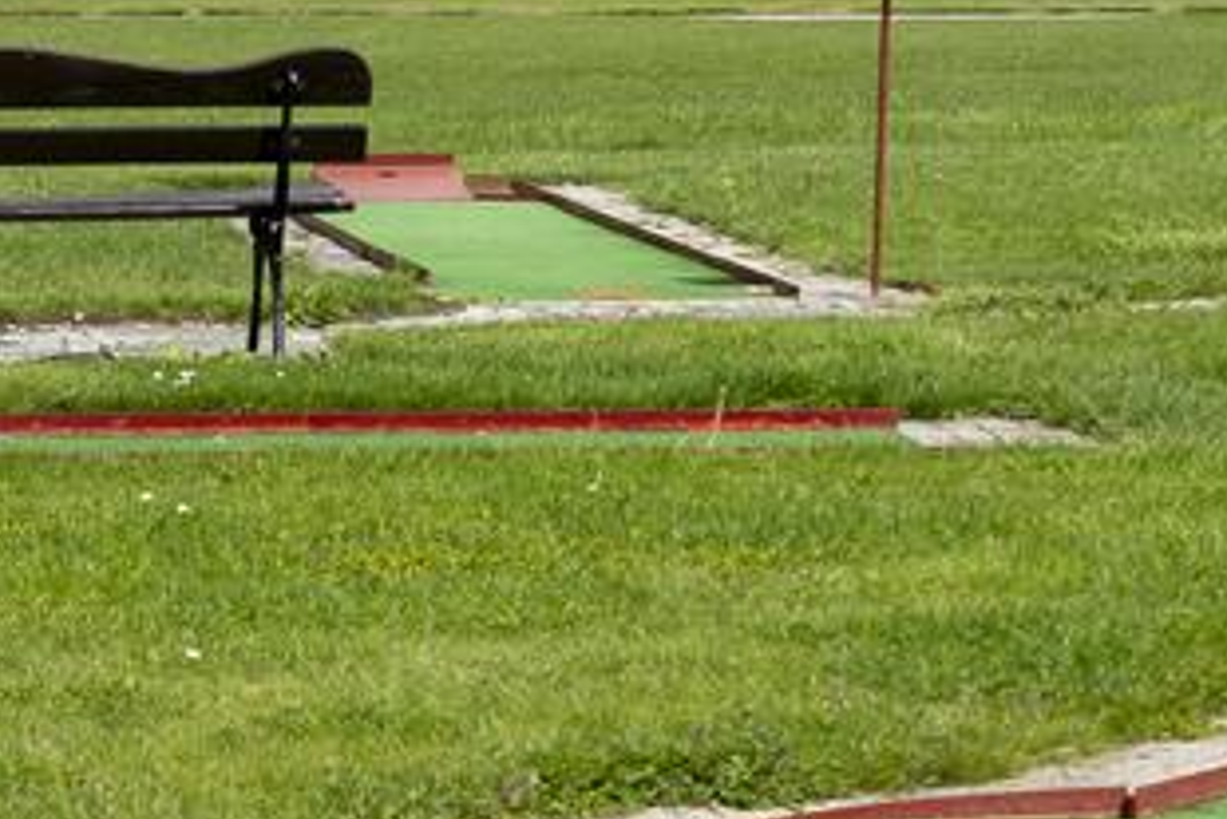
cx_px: -958
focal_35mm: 196
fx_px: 6683
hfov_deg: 9.9
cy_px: 556
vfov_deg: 7.0
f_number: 8
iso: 160
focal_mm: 38
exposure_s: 1/400
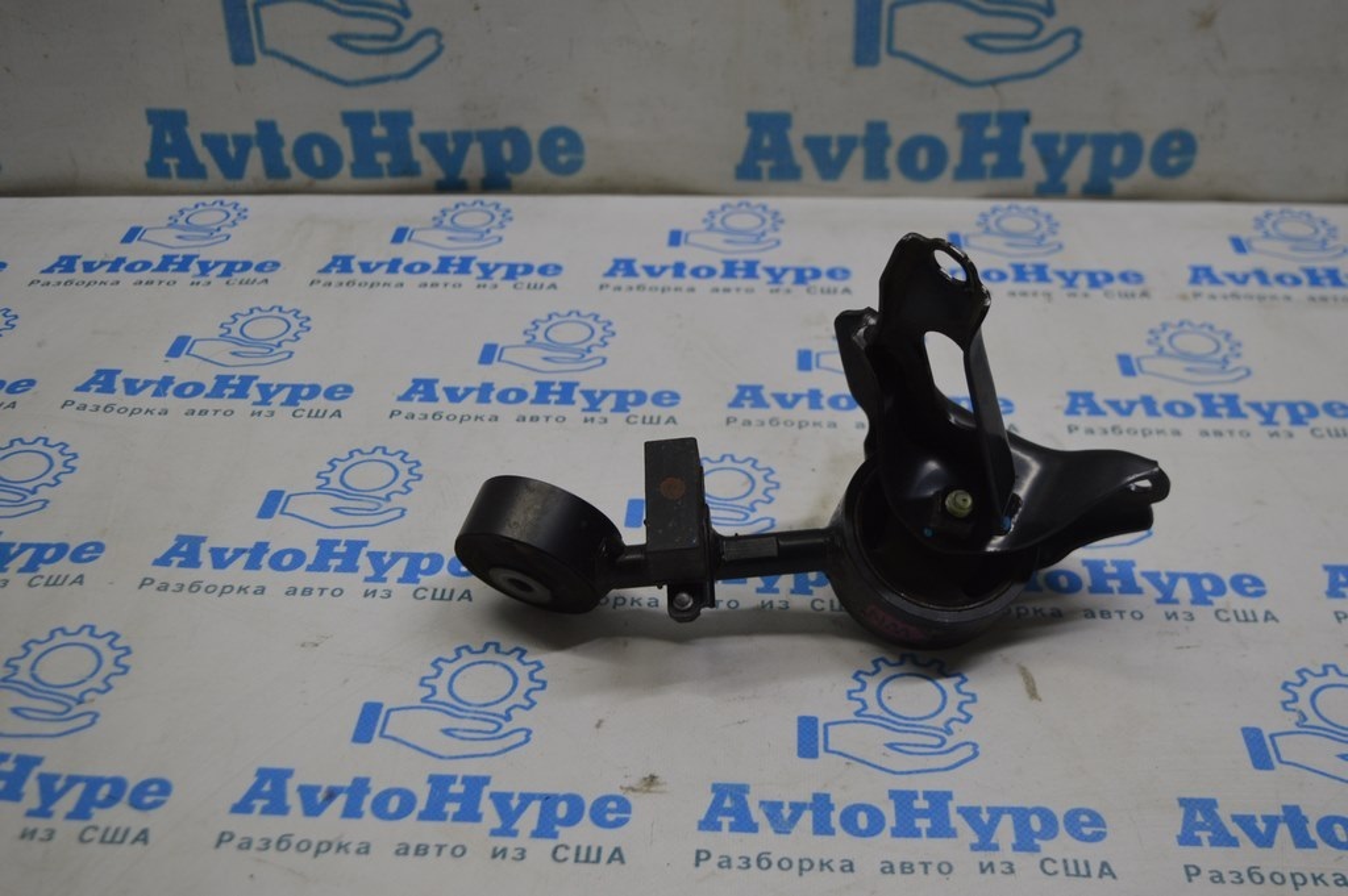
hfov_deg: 46.4
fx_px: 1571
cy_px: 448
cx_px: 674
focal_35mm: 42
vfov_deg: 31.8
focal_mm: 28
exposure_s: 1/100
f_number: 5
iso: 400
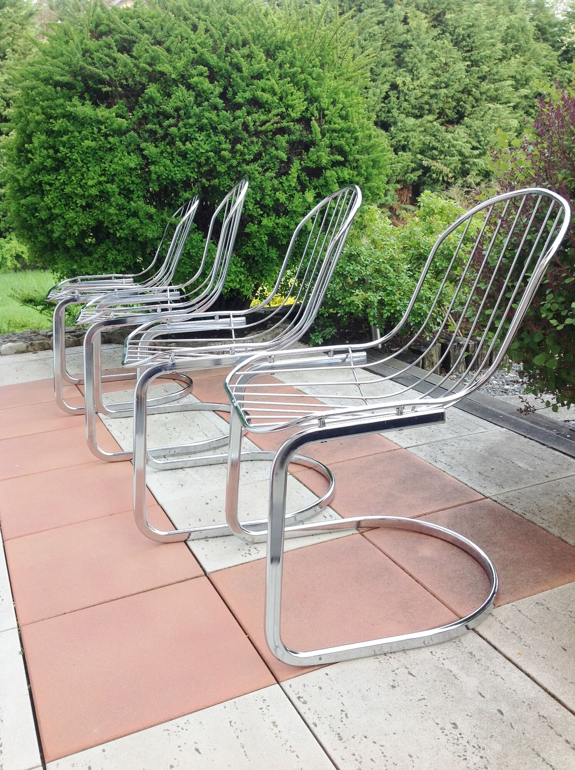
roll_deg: +2.8
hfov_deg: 40.6
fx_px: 777
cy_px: 385
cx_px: 288
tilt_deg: -18.3
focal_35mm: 35
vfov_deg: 52.7
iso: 64
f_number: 2.4
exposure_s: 1/120
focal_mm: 4.28
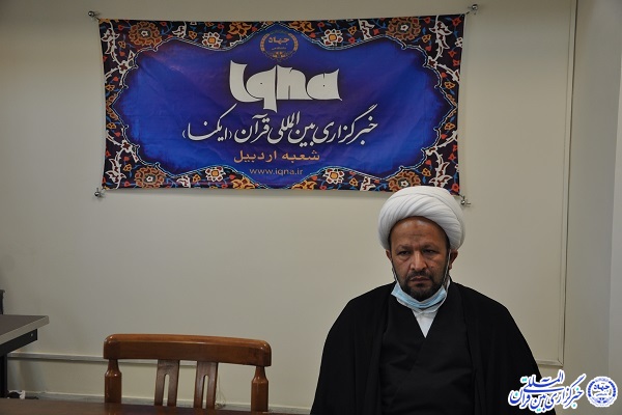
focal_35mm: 42
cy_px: 208
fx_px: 726
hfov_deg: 46.4
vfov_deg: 31.9
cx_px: 311
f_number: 4
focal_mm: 28
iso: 450
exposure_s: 1/60
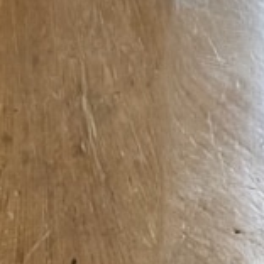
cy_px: -211
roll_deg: +1.9
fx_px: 1536
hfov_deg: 9.6
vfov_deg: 9.4
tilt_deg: -10.8
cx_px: 380
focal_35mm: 178
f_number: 1.6
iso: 400
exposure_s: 1/50
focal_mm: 4.2
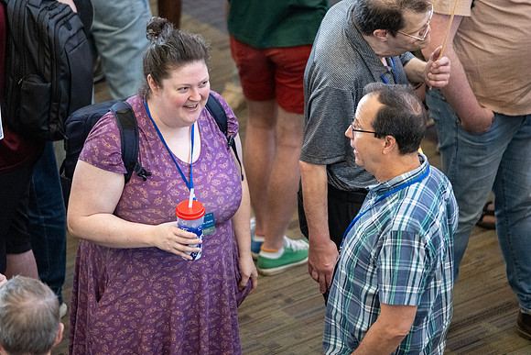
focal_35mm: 210
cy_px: 178
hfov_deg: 9.8
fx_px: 3098
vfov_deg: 6.5
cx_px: 266
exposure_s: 1/200
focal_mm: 140
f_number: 2.8
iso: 6400
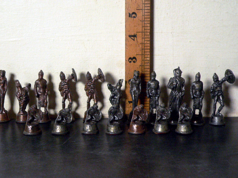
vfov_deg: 30.9
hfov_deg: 40.4
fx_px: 323
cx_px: 119
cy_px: 89
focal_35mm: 47
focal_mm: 7.8
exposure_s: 1/60
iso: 400
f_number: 2.8
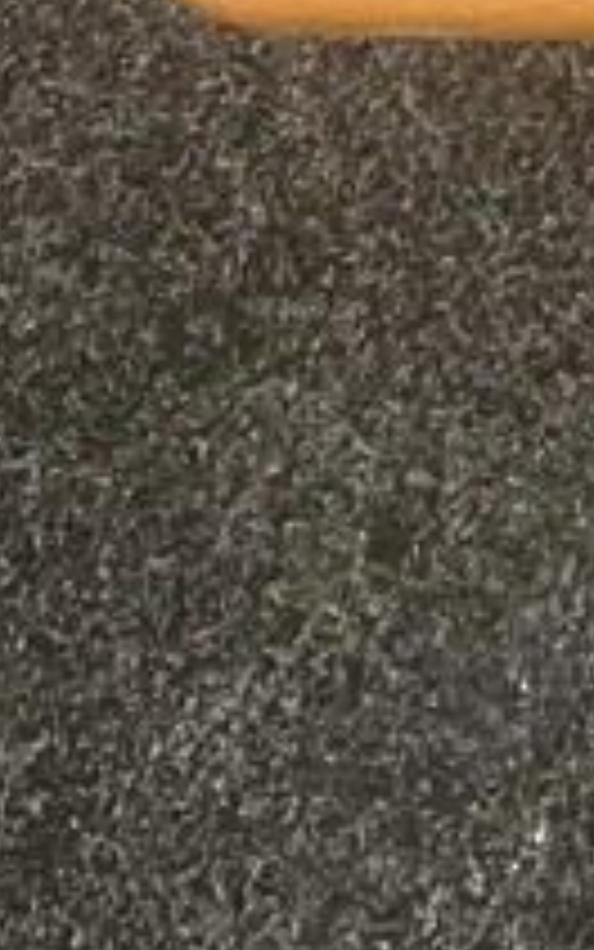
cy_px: -860
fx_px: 3727
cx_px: 1624
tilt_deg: -63.6
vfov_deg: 12.9
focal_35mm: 144
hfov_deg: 8.1
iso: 250
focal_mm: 3.99
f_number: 1.8
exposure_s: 1/33
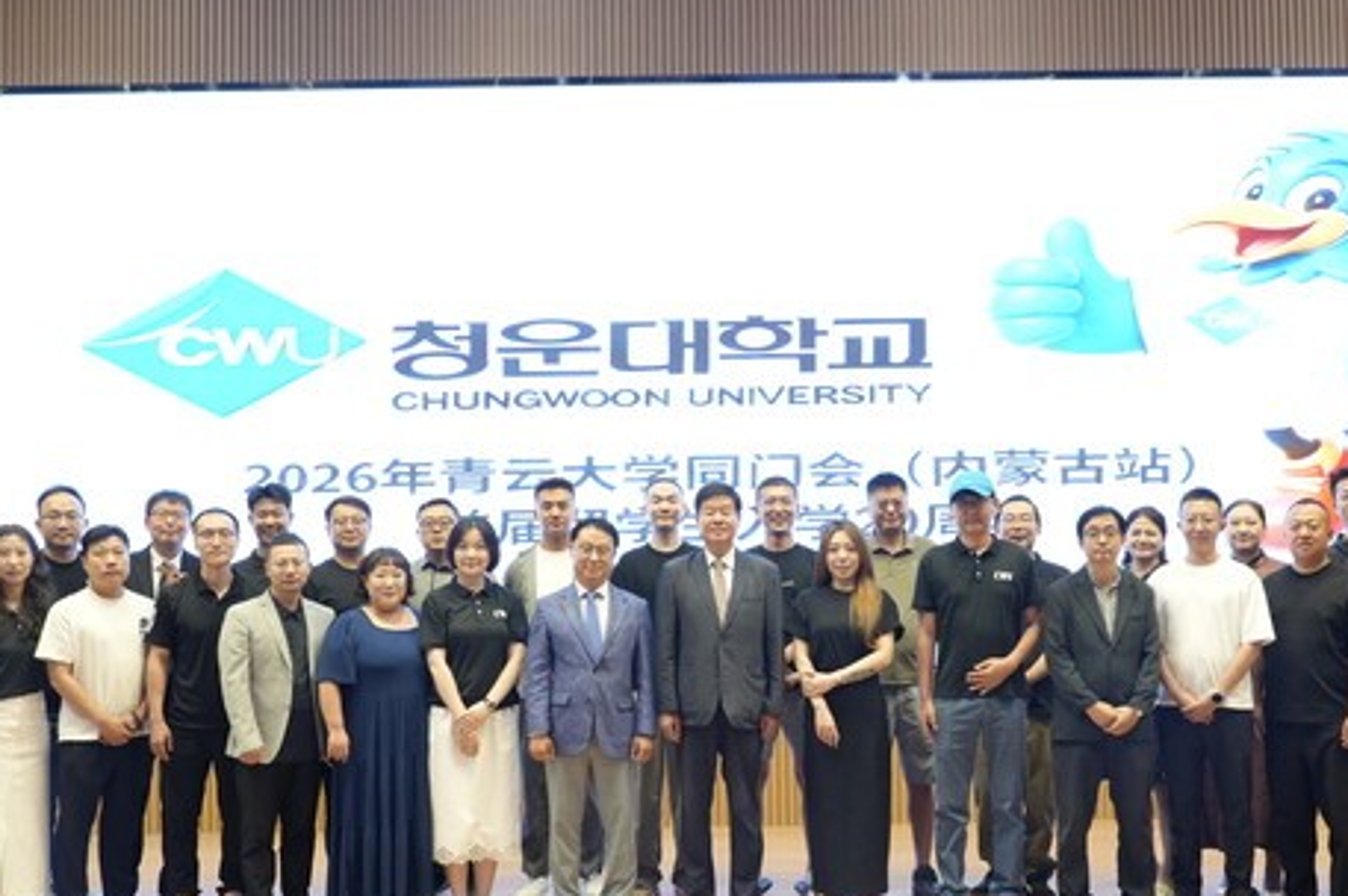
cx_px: 761
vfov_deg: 32.5
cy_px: 548
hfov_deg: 47.3
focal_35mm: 41
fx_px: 1534
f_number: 5
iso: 2500
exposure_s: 1/100
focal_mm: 24
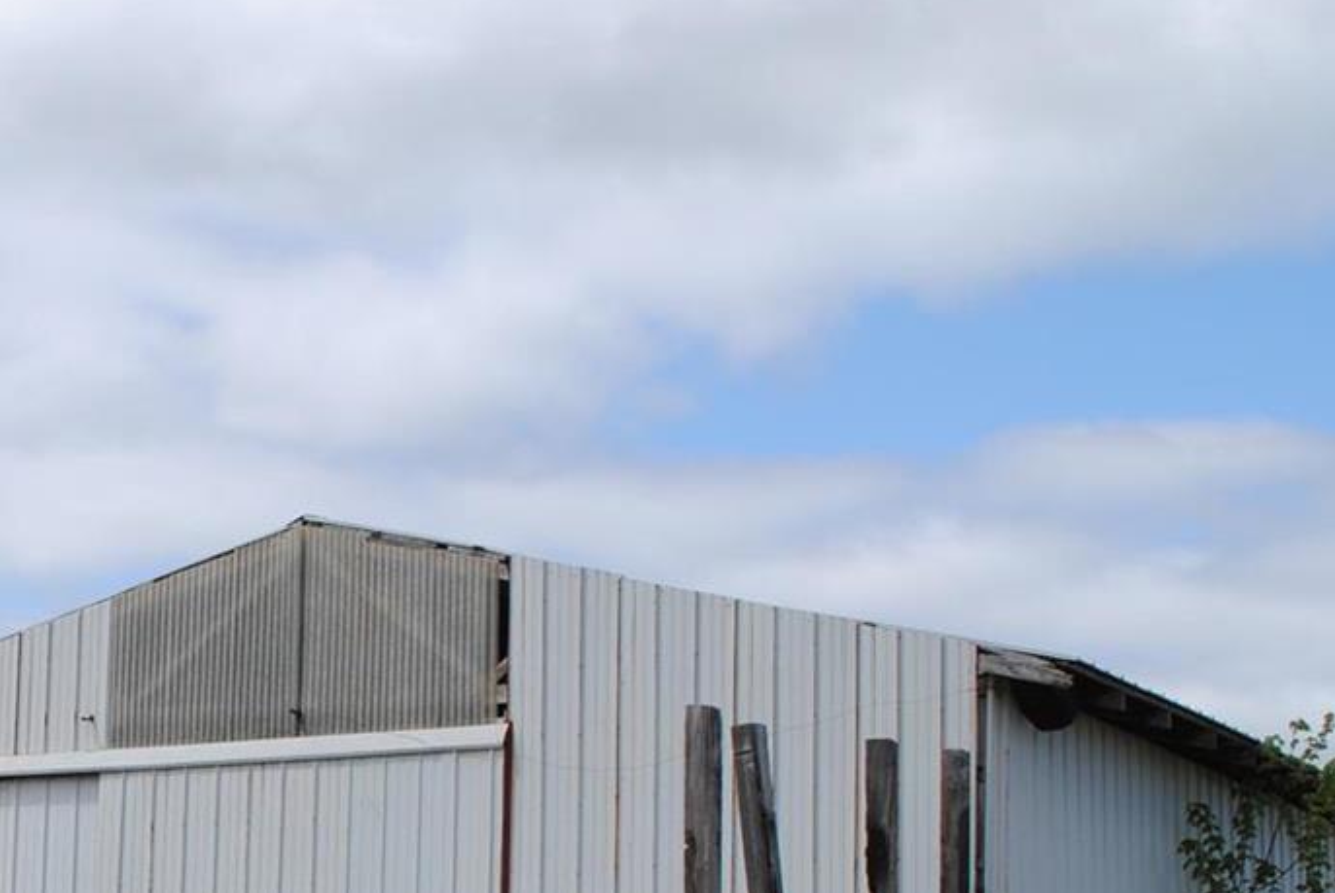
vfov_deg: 16.1
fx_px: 3118
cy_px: 840
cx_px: 60
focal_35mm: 84
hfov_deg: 23.3
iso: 100
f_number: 8
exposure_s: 1/250
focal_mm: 24
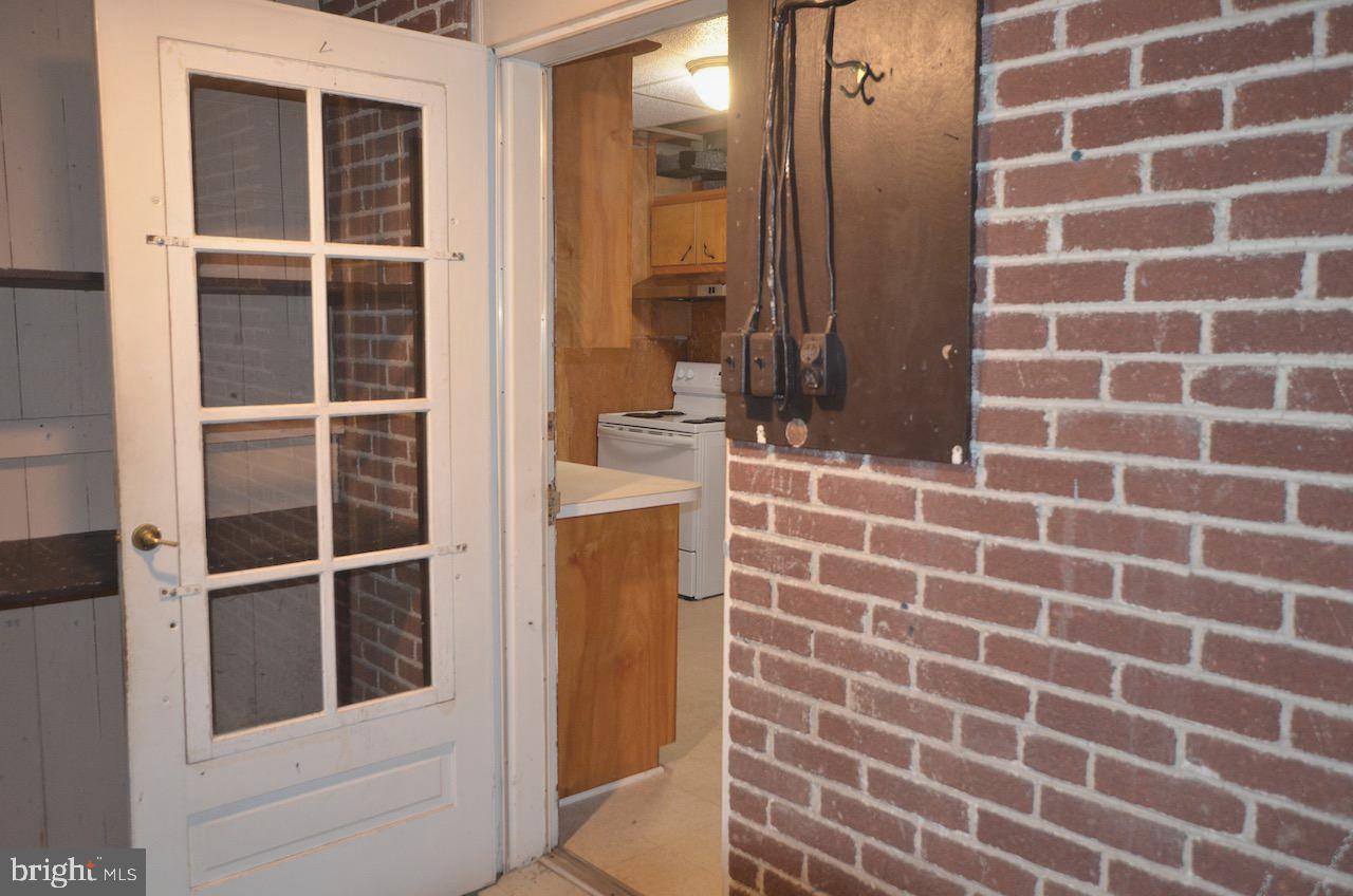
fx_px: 1125
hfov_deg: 62.0
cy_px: 448
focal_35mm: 30
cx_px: 676
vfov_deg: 43.4
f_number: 3.5
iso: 1400
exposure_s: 1/60
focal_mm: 20
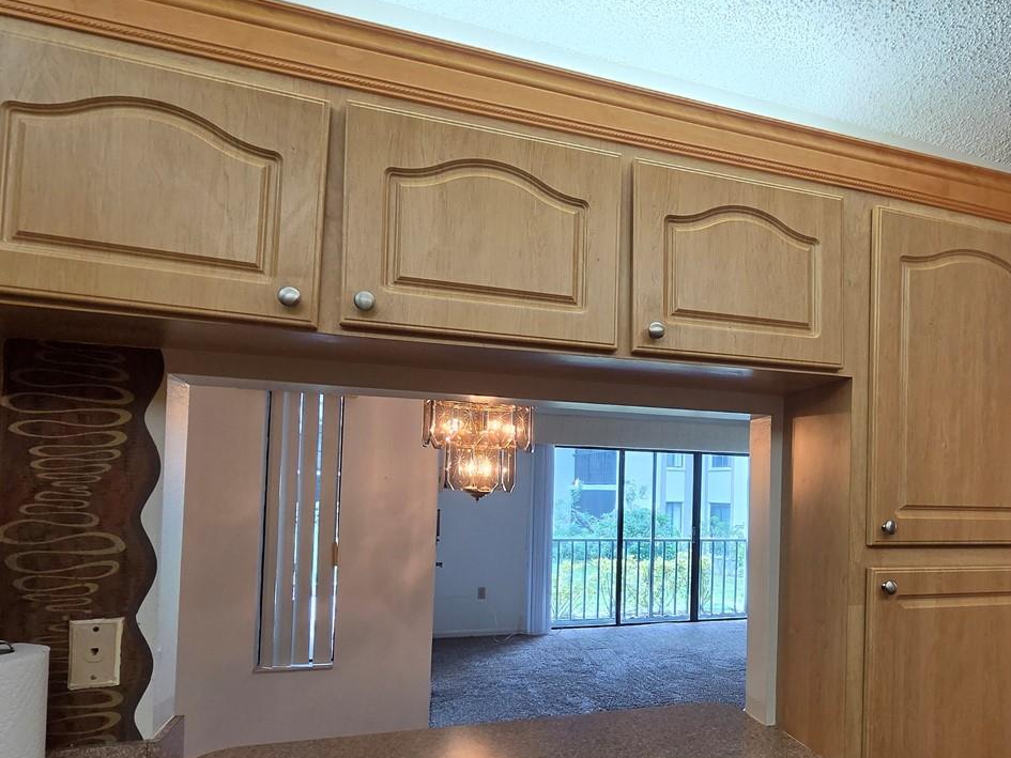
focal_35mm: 22
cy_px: 483
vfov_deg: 60.1
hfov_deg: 73.2
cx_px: 702
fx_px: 643
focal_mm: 2.2
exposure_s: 1/120
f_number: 2.2
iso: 200
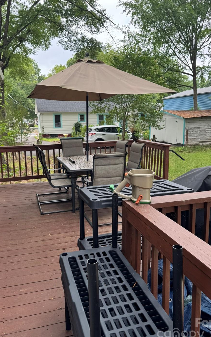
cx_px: 99
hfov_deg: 44.5
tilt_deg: -9.1
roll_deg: +0.4
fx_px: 258
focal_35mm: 28
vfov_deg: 66.4
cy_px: 159
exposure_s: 1/544
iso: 80
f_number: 1.78
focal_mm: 6.76
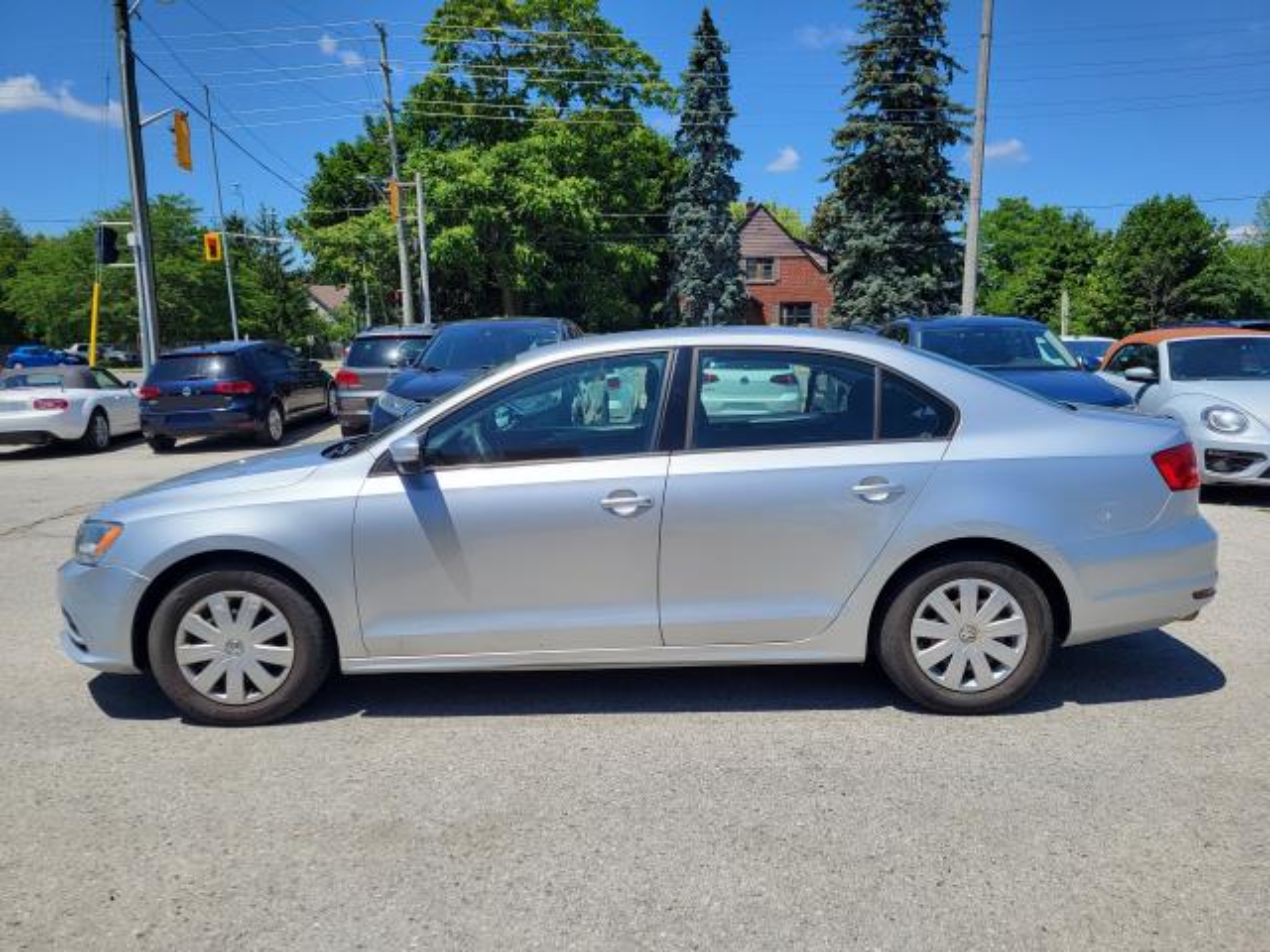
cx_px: 635
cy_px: 476
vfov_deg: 53.1
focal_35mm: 26
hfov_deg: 67.3
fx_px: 954
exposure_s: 1/2586
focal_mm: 5.4
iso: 40
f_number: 1.8
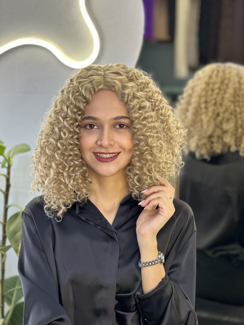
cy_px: 162
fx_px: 724
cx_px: 122
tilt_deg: -7.2
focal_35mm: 77
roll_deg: -0.5
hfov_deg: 19.1
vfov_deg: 25.3
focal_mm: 9
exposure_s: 1/33
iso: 125
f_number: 2.8
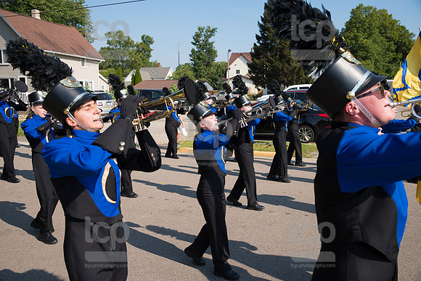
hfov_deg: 60.3
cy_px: 140
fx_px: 363
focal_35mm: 31
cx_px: 210
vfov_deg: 42.3
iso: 320
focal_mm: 31
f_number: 6.3
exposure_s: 1/800
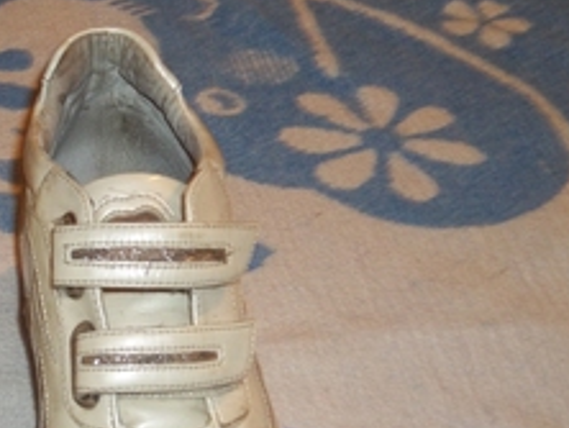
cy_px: 377
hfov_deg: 23.8
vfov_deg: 18.4
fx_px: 1300
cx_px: 26
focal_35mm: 79
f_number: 3.2
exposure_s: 1/40
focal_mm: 7.1
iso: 160
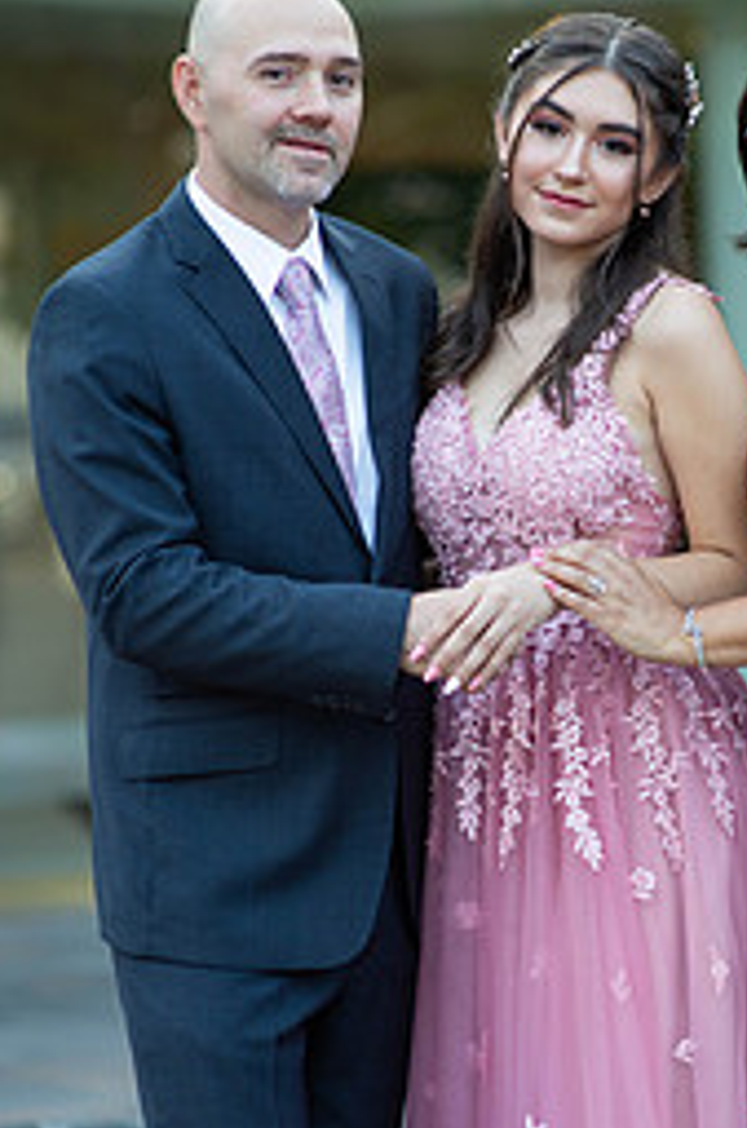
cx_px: 586
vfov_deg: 13.7
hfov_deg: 9.1
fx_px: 4688
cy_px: 708
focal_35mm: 150
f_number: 2
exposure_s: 1/500
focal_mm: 85
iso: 250
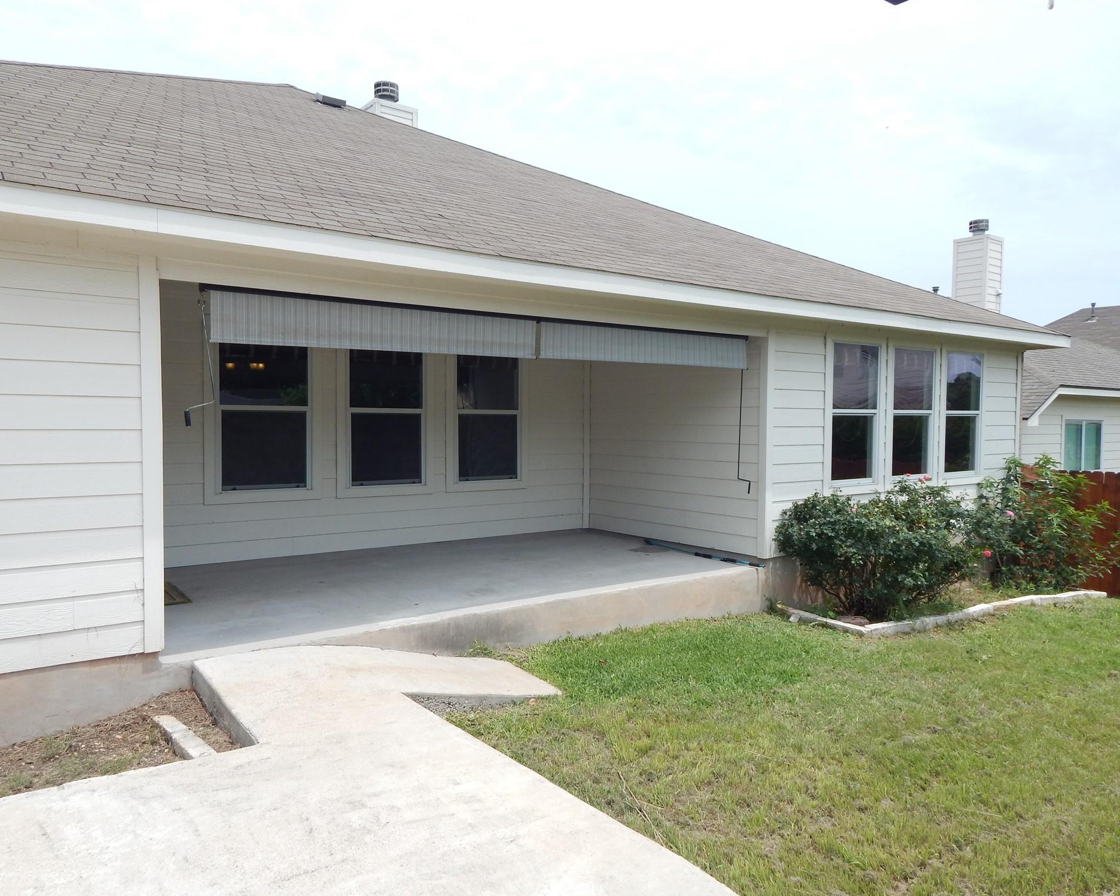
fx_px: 762
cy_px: 449
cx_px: 540
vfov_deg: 60.9
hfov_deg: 72.6
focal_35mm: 23
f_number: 6
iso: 125
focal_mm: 4
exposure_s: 1/500
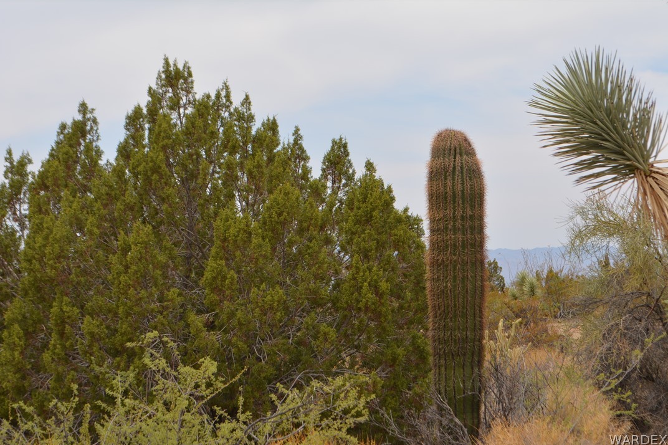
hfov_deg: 24.3
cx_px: 333
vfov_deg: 16.3
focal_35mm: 84
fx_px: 1549
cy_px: 224
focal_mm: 55
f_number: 10
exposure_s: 1/200
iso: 100
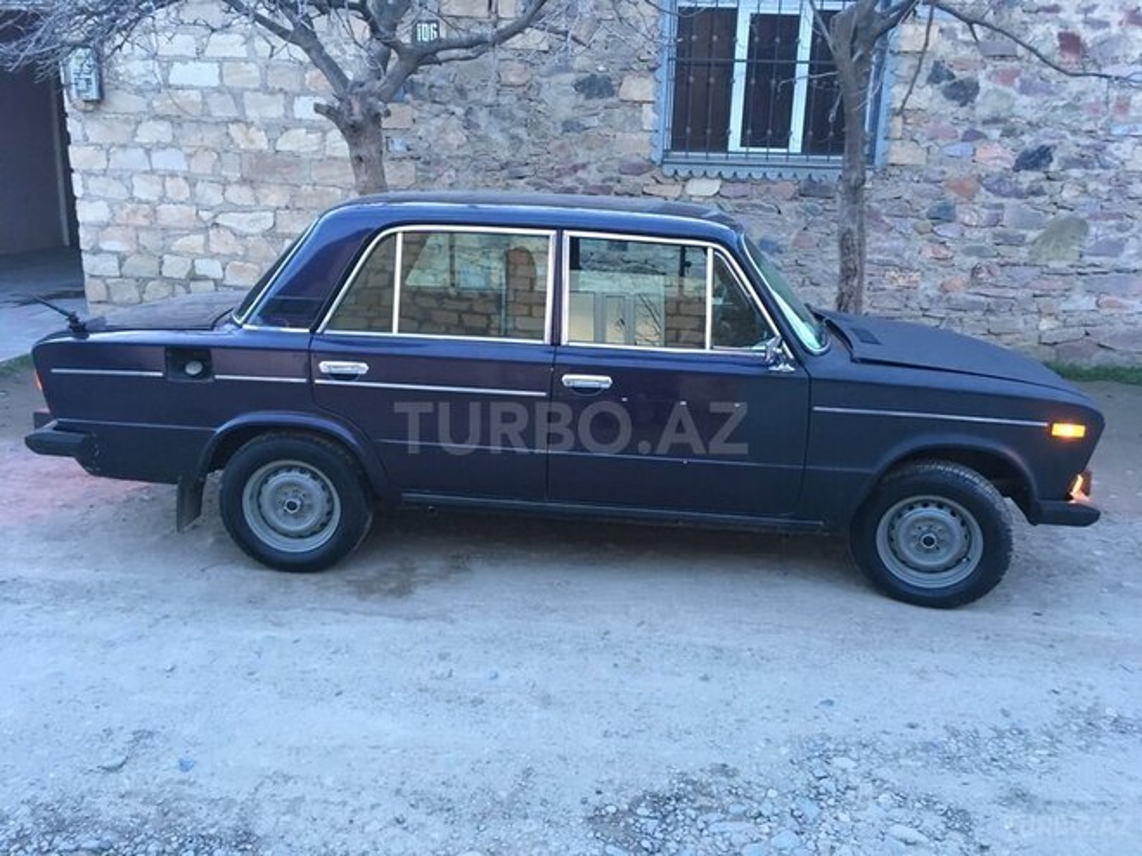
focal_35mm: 29
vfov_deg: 48.2
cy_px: 428
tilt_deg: -14.6
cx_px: 571
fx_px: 957
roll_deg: -1.4
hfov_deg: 61.7
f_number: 2.2
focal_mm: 4.15
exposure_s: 1/33
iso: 125
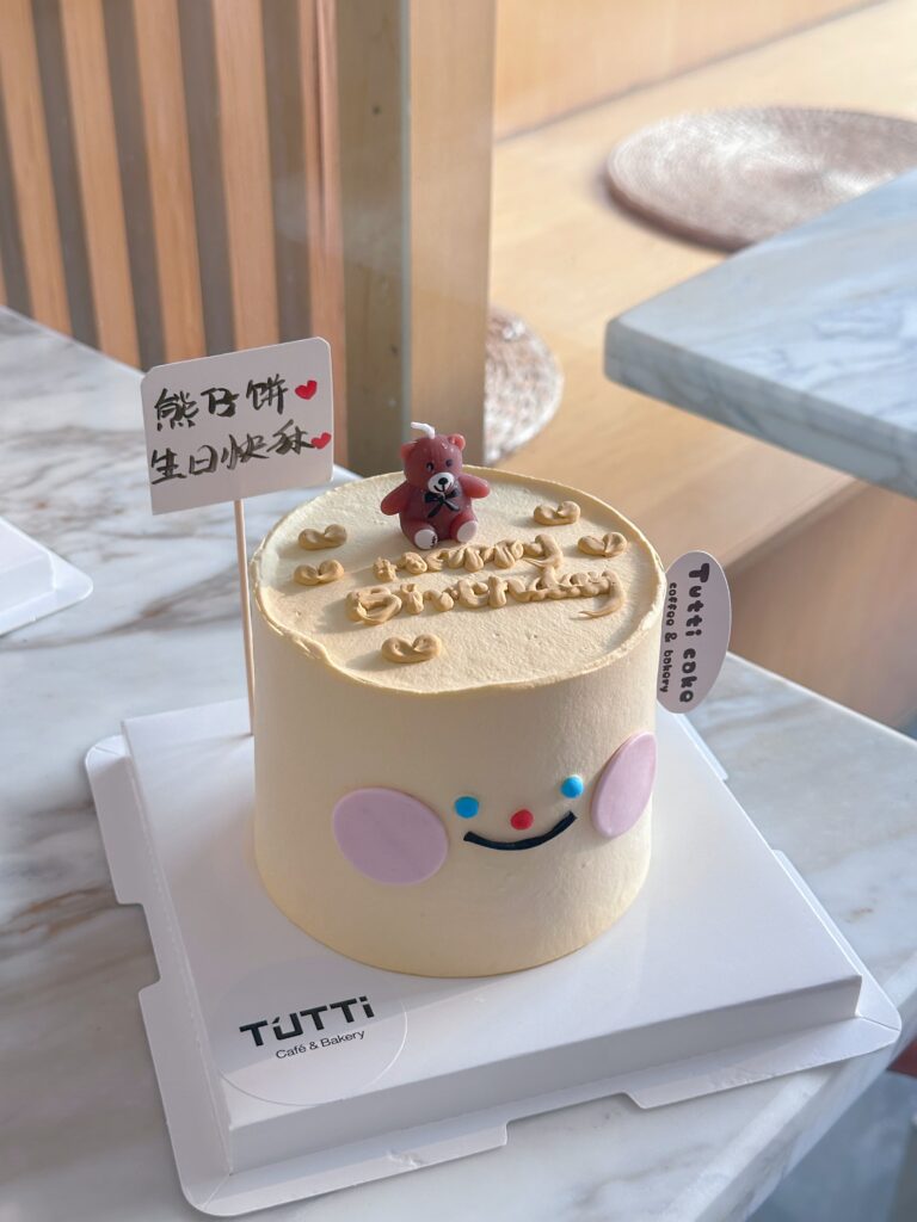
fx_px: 1695
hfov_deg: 30.3
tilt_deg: -33.6
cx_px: 458
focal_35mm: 48
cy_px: 611
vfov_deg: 39.7
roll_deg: -1.1
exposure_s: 1/100
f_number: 1.78
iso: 80
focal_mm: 6.86
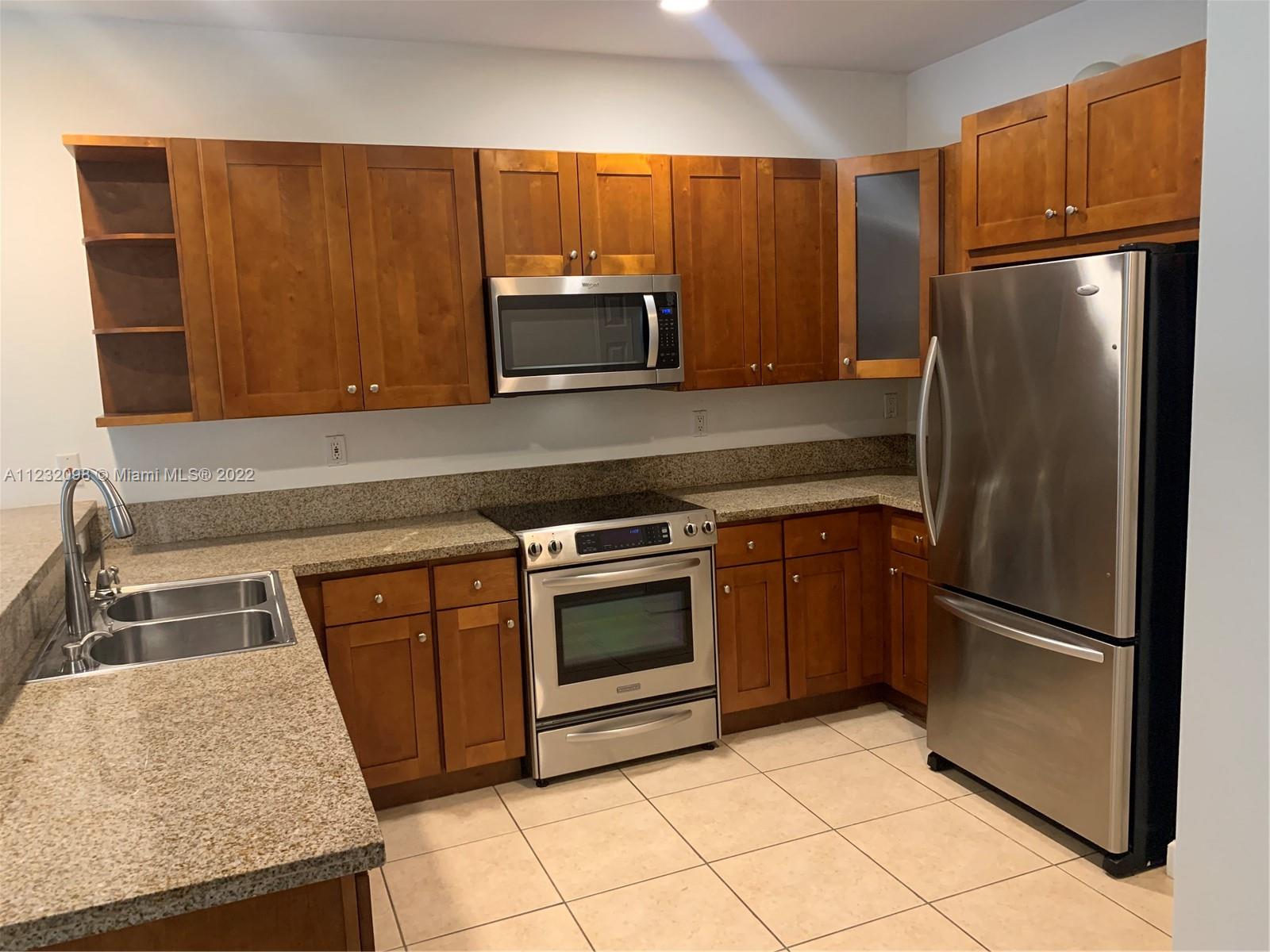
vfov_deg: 53.1
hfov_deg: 67.3
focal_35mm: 26
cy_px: 476
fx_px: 954
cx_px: 635
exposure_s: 1/60
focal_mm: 4.25
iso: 400
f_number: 1.8
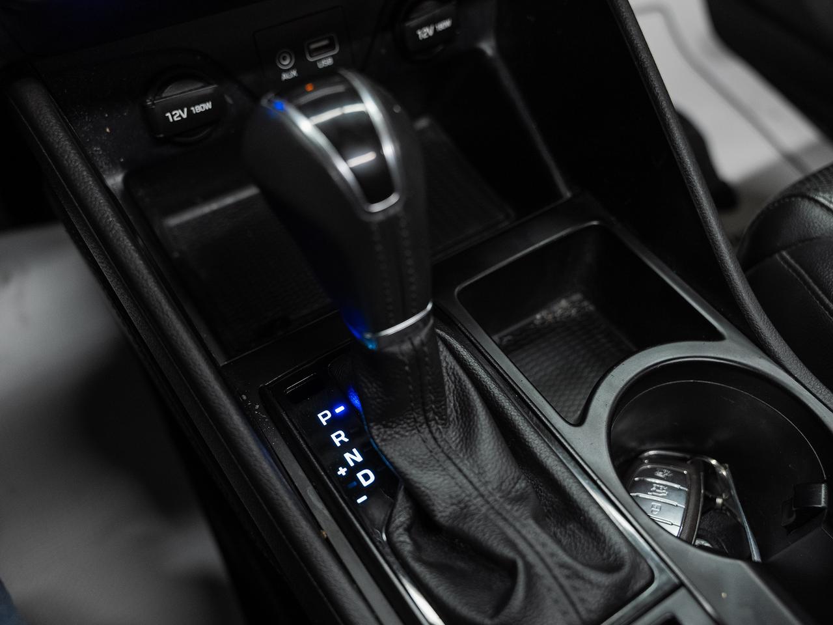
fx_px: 781
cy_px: 312
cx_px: 416
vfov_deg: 43.6
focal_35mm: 32
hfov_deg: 56.1
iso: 1000
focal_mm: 30
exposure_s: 1/40
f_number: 3.5
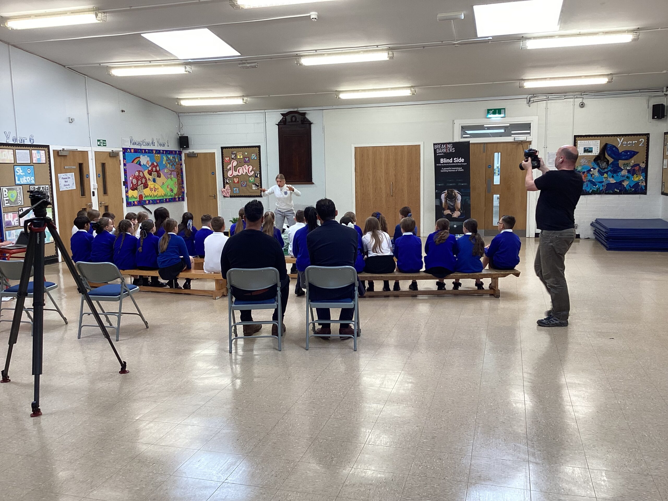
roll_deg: +0.7
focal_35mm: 31
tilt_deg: -8.3
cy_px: 250
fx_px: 598
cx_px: 334
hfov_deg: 58.4
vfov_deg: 45.4
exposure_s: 1/50
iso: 50
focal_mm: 3.3
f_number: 2.4
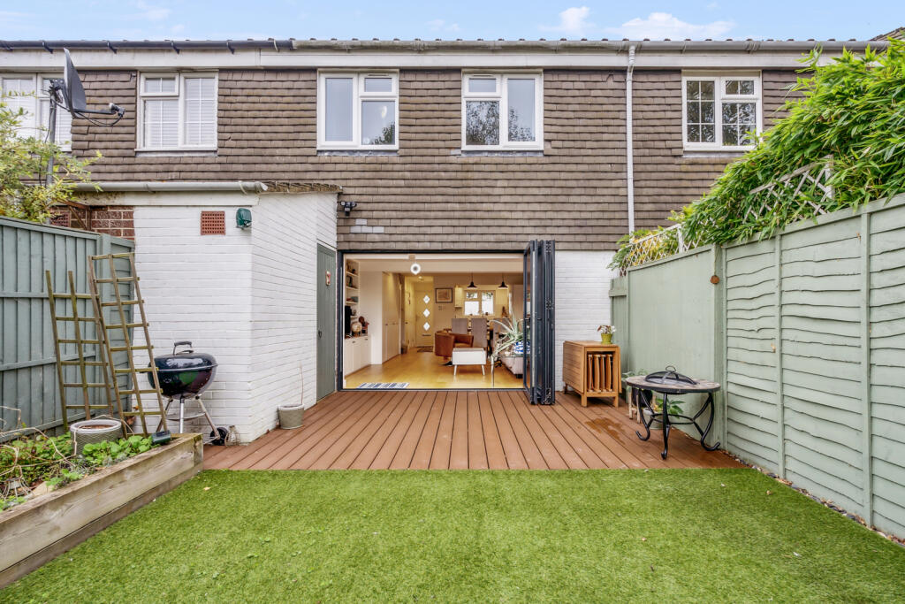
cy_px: 302
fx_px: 402
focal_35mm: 16
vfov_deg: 73.8
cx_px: 452
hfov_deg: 96.7
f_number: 11
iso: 1600
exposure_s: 1/100
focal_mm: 16
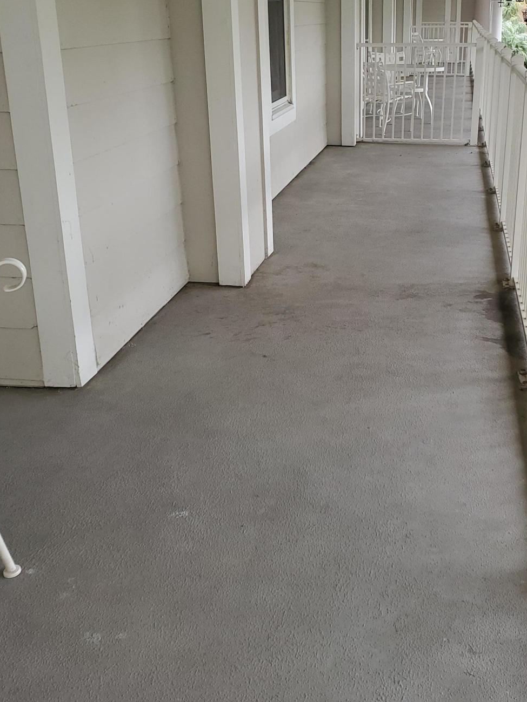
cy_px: 296
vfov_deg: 46.6
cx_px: 341
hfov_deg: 35.7
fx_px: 812
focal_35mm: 40
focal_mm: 4.3
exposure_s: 1/60
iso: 80
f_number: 2.4
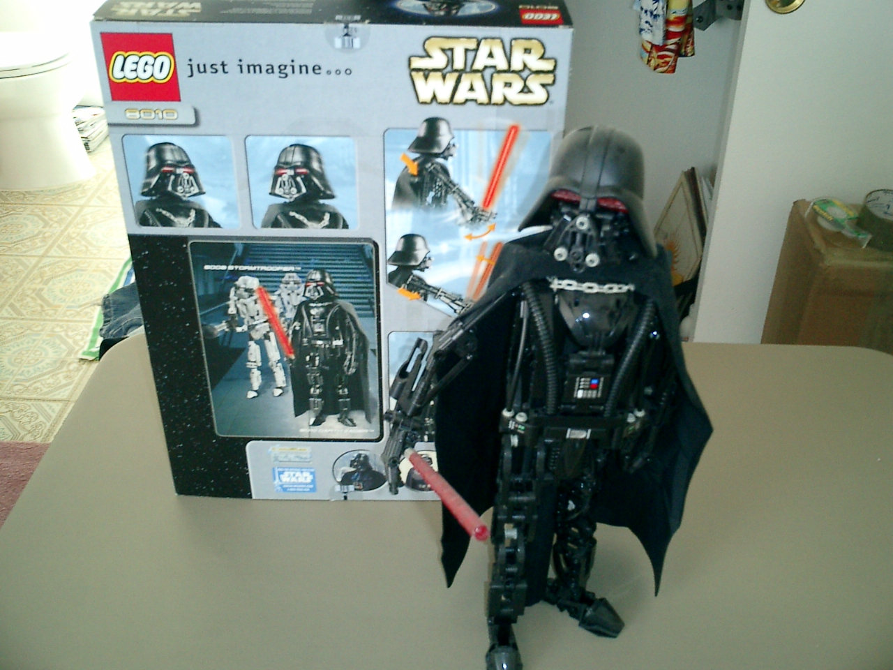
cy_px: 335
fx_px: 929
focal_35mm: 36
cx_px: 446
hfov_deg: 51.4
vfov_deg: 39.7
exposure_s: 1/30
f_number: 3.2
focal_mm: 7.5
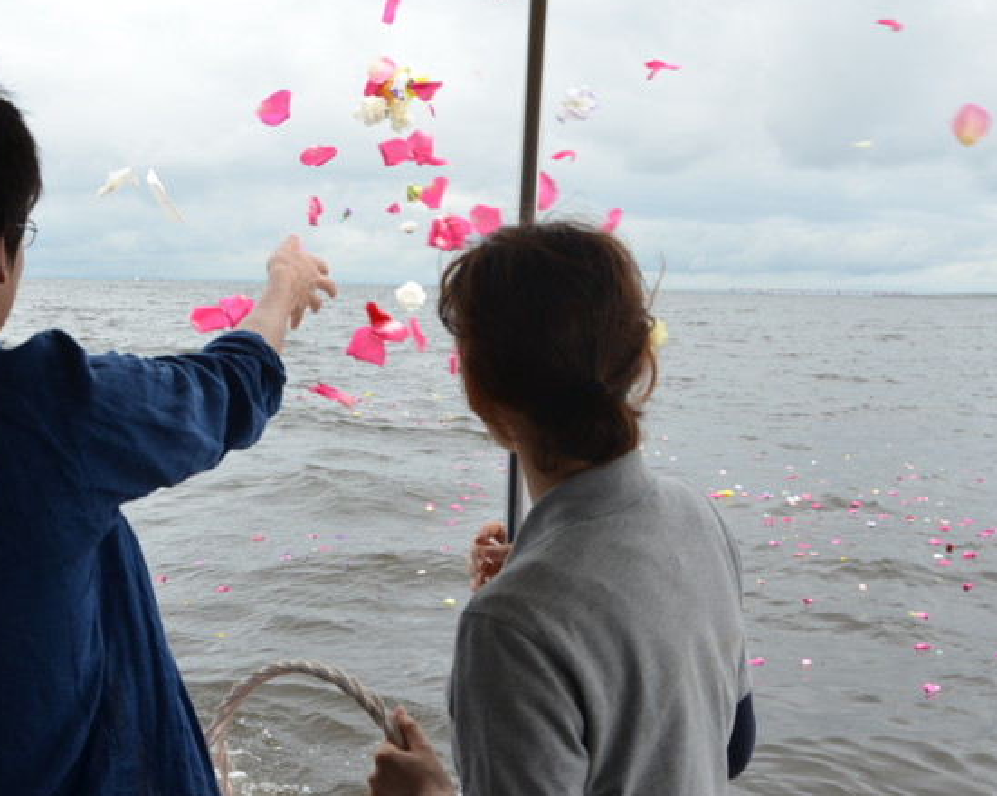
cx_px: 407
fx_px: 1445
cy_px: 384
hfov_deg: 37.9
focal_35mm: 49
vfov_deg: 30.8
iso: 200
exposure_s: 1/250
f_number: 8
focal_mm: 24
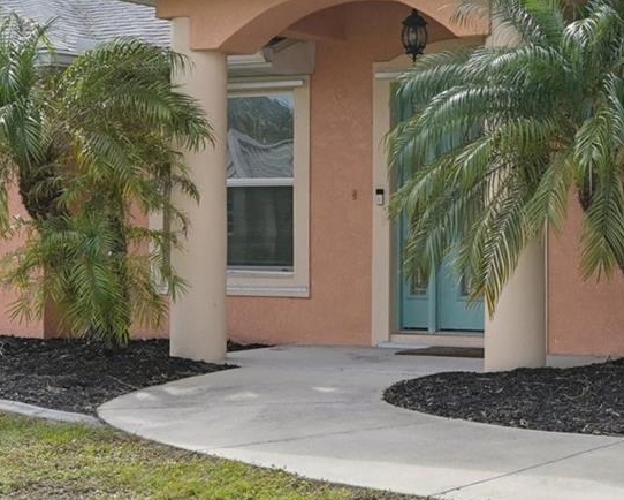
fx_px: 1533
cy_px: 223
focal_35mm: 83
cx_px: 555
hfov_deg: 22.5
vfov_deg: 18.5
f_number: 8
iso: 400
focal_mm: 30
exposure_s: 1/1000
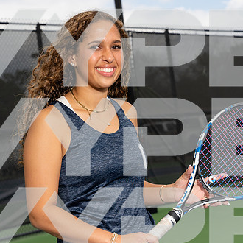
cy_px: 137
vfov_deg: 17.9
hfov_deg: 17.9
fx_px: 770
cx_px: 109
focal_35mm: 97
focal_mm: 65
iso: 100
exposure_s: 1/250
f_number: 6.3
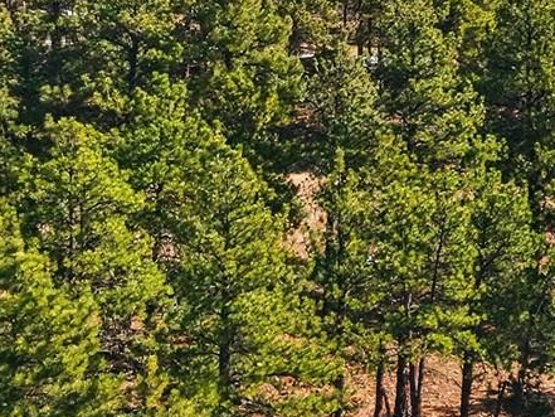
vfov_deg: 16.8
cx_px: 883
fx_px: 1395
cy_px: 354
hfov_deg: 19.1
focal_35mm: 87
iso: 290
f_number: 1.8
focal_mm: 8.7
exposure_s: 1/6400
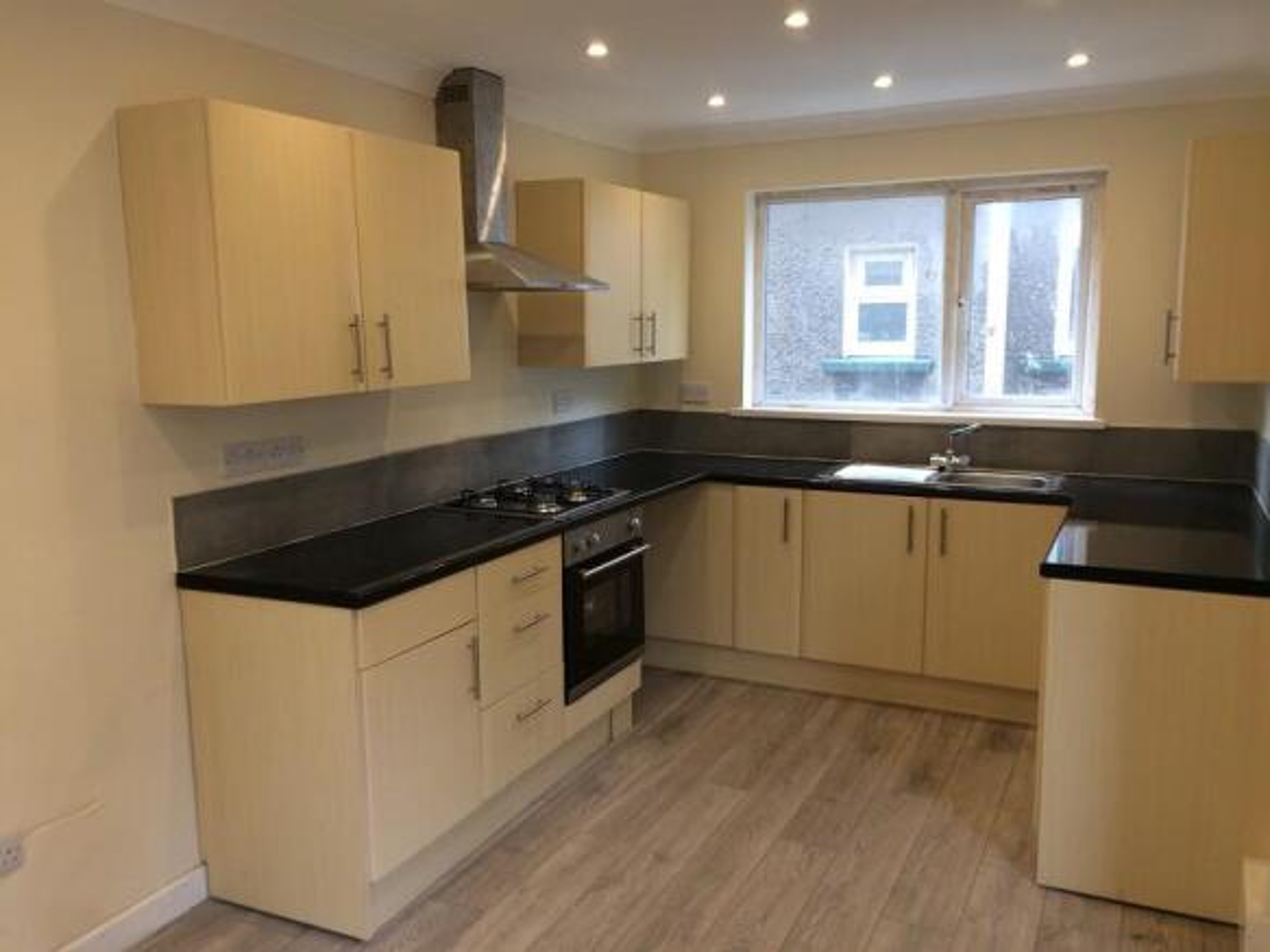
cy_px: 476
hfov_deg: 61.7
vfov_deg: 48.2
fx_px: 1064
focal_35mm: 29
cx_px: 635
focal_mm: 4.15
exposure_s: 1/50
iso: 50
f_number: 2.2
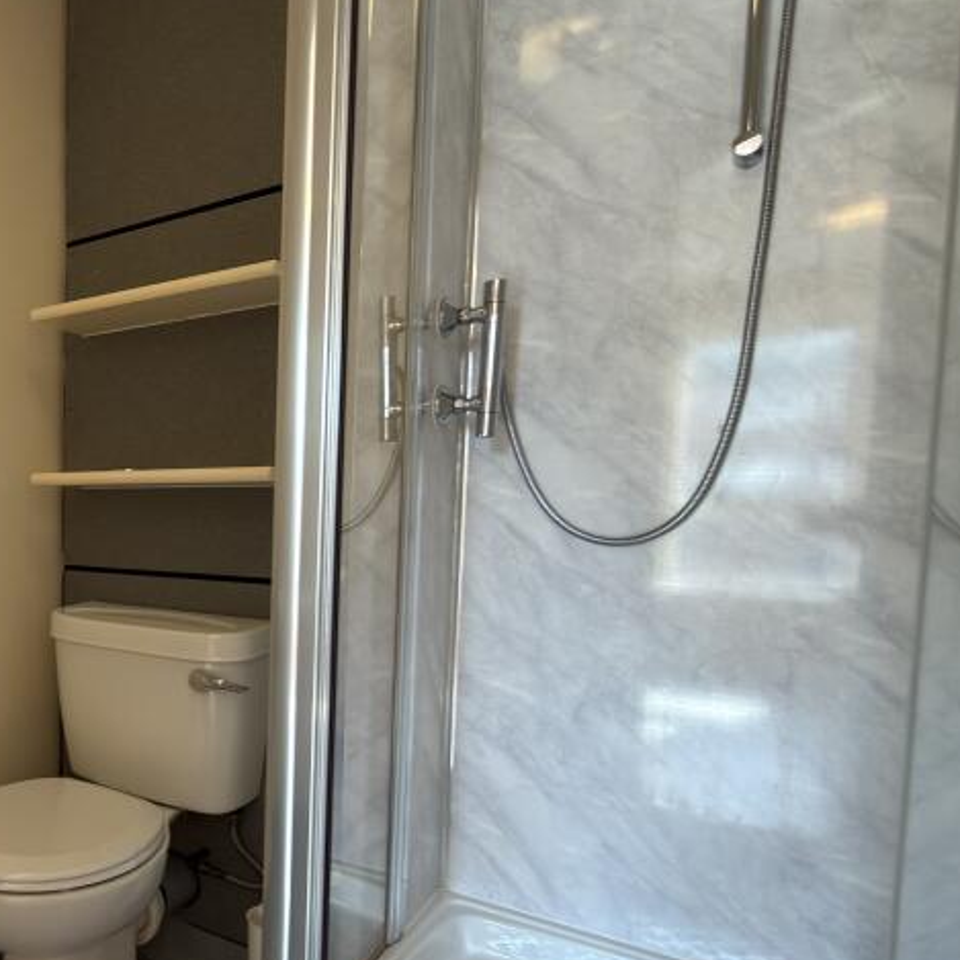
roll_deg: +0.7
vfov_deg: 58.7
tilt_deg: -4.7
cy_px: 565
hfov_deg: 48.9
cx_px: 8
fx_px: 847
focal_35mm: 27
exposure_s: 1/25
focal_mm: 2.22
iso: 50
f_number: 2.2
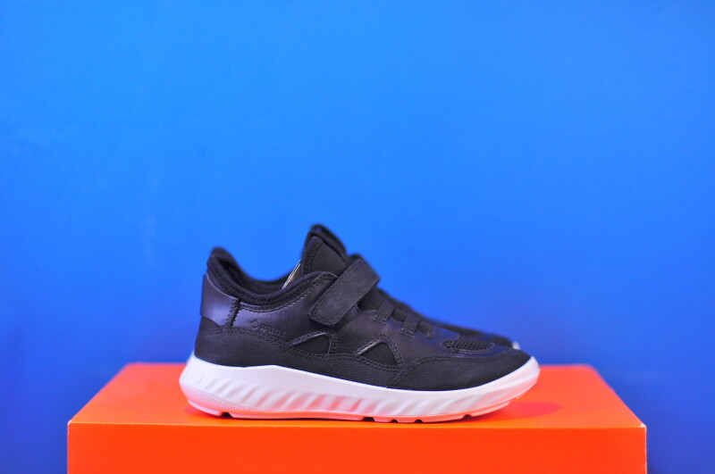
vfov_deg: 18.1
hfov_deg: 27.0
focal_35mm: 75
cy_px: 237
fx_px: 1487
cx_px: 358
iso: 250
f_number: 2
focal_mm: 50
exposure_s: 1/320
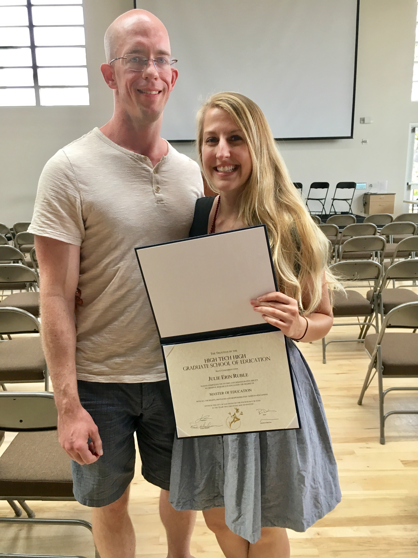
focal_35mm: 29
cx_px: 209
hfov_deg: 48.2
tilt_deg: -12.4
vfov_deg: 61.7
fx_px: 467
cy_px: 279
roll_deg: +2.1
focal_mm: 4.15
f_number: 2.2
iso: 32
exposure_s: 1/30
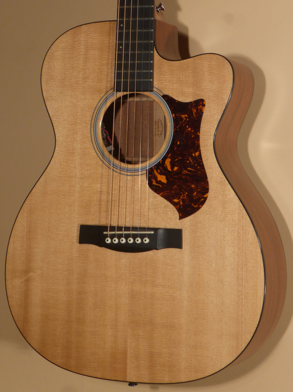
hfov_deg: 21.0
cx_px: 146
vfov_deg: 27.8
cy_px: 196
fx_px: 792
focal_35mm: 70
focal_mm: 12.5
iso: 100
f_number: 5
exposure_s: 1/80
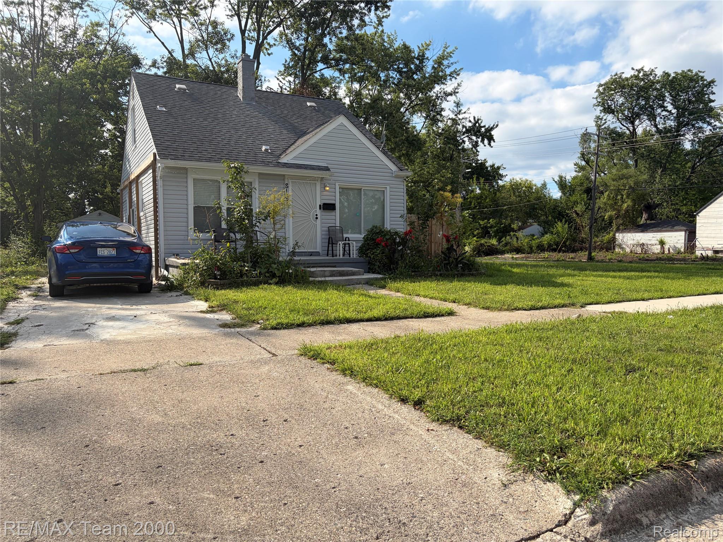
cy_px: 271
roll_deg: +0.2
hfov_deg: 67.3
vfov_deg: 53.1
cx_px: 362
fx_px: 543
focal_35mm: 26
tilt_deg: -1.9
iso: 50
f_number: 1.6
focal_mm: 5.96
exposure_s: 1/3125
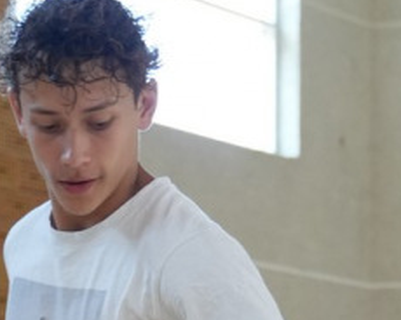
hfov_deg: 13.9
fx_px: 1626
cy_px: 593
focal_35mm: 137
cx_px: 25
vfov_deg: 10.5
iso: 2000
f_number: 2.8
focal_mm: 28
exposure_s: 1/400
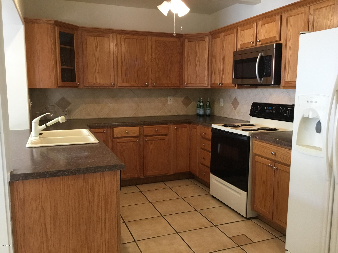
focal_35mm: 31
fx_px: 303
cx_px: 169
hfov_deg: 58.4
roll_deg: +0.7
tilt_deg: -8.3
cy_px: 126
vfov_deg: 45.4
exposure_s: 1/30
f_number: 2.4
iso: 125
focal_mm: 3.3
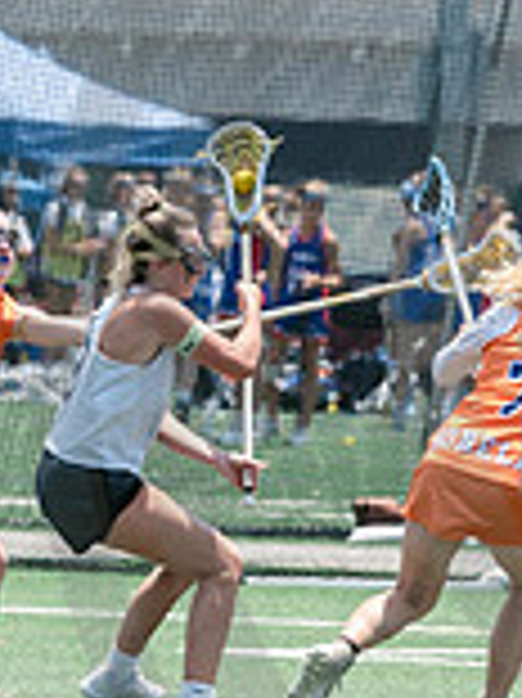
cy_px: 367
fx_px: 23134
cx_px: 50
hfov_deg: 1.3
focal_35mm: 1149
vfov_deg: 1.7
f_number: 5
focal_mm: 200
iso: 400
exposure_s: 1/1600
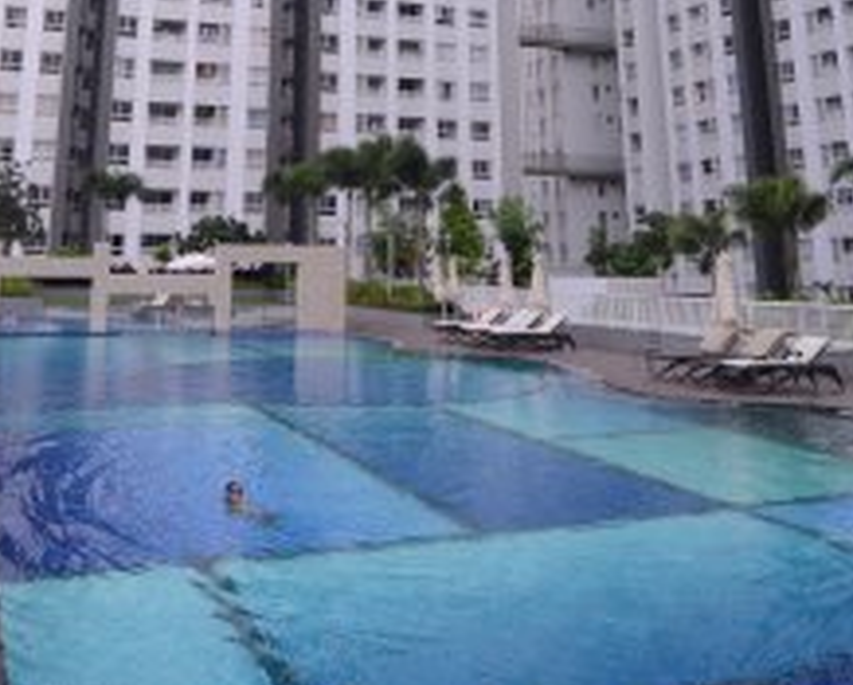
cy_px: -18
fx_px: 1011
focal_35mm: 40
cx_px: 342
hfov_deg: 45.5
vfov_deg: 33.8
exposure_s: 1/250
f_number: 14
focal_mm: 14
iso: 640
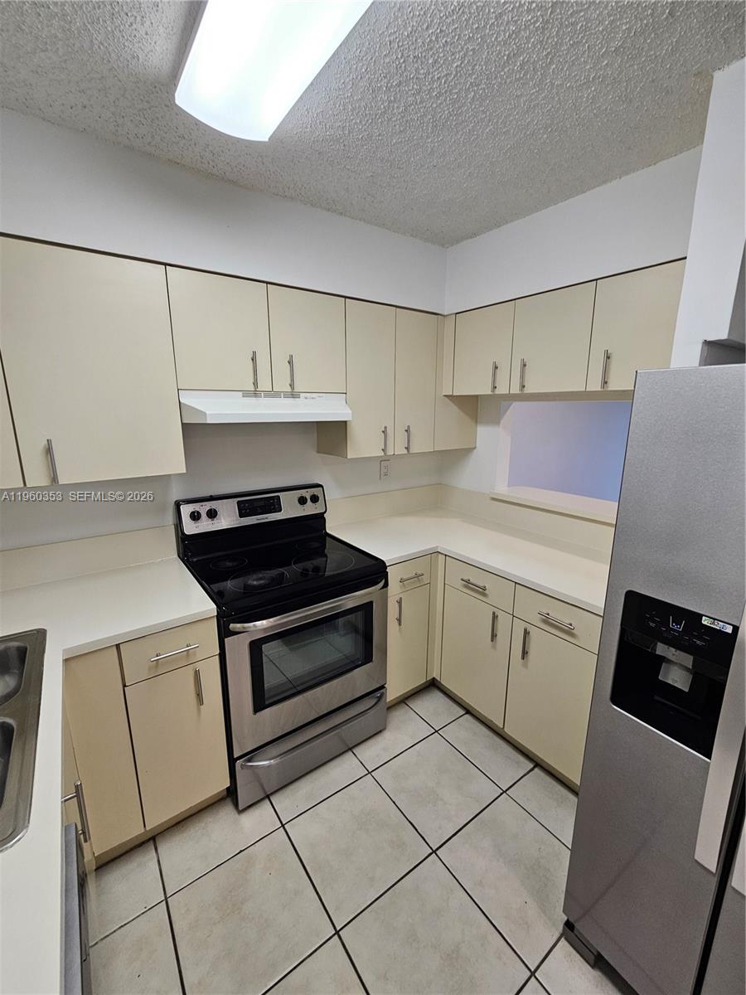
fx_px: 374
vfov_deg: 106.2
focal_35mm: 13
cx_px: 373
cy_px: 498
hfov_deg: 89.9
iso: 64
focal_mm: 2.2
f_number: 2.2
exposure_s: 1/60
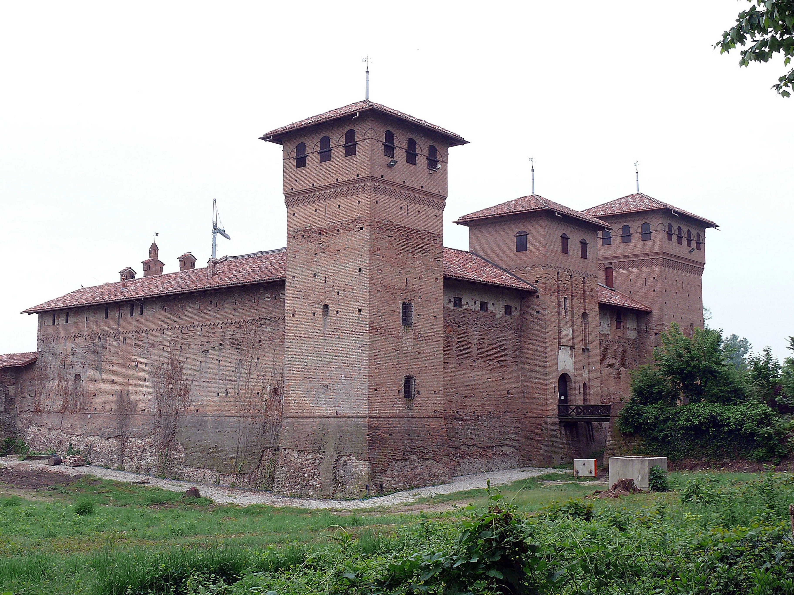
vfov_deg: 35.1
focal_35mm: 41
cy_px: 298
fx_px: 940
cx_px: 397
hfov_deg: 45.8
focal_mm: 8.6
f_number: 7.1
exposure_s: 1/80
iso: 100
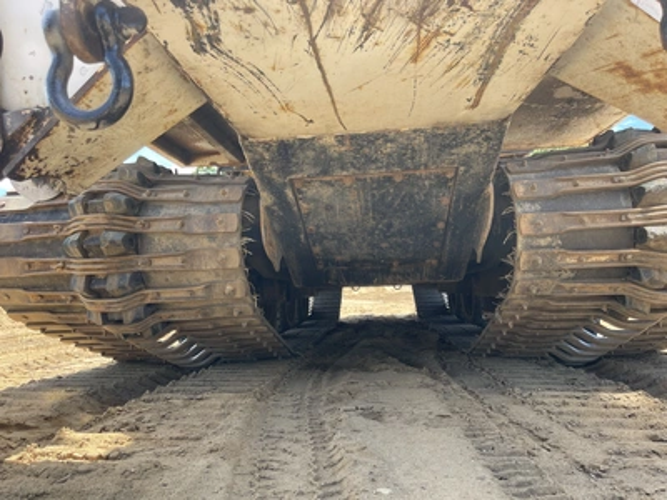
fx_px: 482
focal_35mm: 25
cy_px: 250
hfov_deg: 69.4
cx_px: 334
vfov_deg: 54.9
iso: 32
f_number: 1.6
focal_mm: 5.1
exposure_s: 1/348
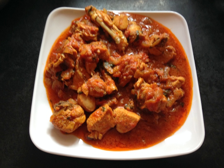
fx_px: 214
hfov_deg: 55.4
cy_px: 84
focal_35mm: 33
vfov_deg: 42.9
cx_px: 112
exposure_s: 1/20
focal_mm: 4.12
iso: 80
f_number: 2.4
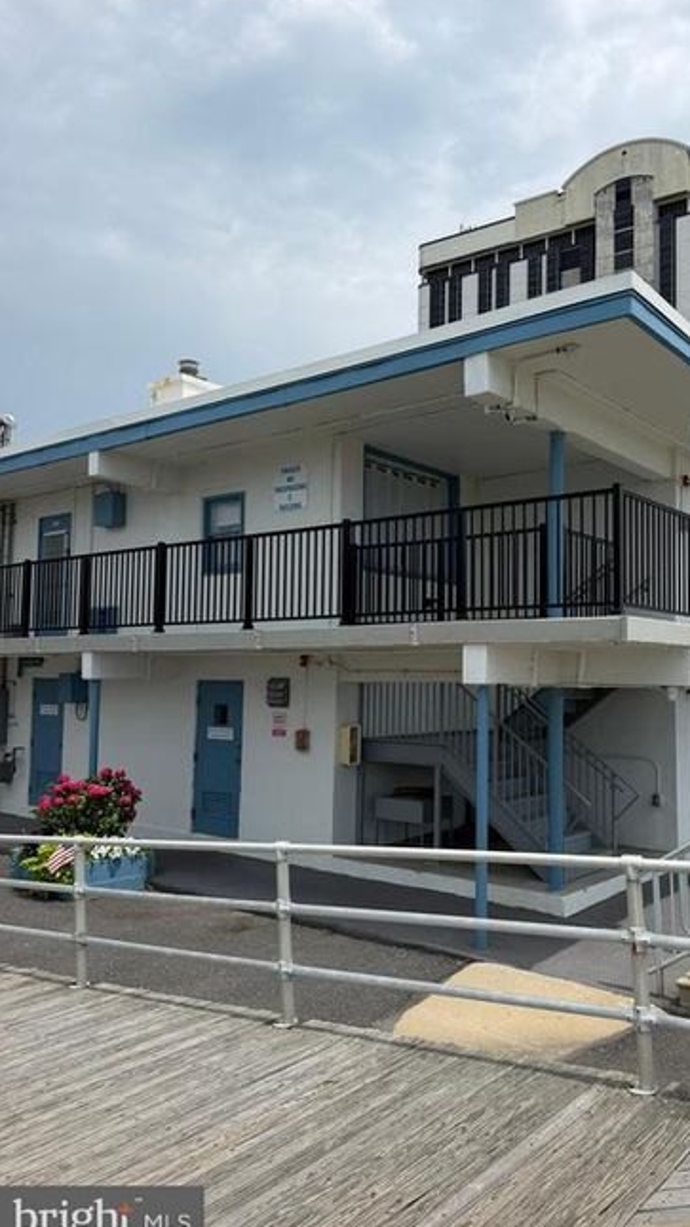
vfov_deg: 69.9
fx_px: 879
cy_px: 620
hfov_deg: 42.2
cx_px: 473
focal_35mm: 27
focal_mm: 6.76
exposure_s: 1/7353
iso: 80
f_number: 1.78
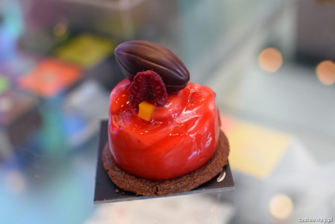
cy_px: 112
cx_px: 168
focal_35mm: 52
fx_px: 489
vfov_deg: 25.8
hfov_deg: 37.8
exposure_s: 1/125
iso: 400
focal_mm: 35
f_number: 3.2
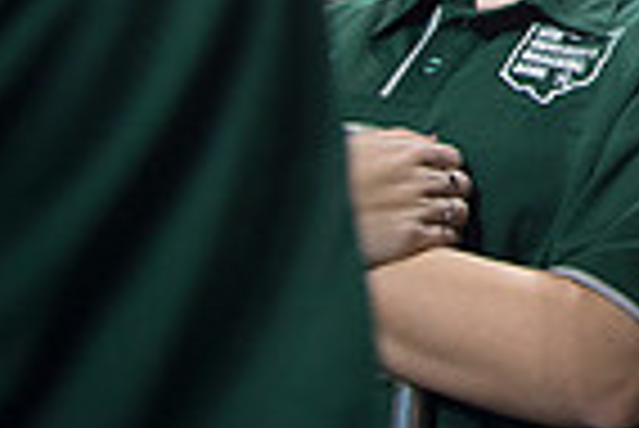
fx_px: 1741
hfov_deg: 16.0
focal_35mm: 98
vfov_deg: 12.8
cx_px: 1296
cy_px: -336
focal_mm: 24
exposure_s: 1/200
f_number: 2.8
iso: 2000
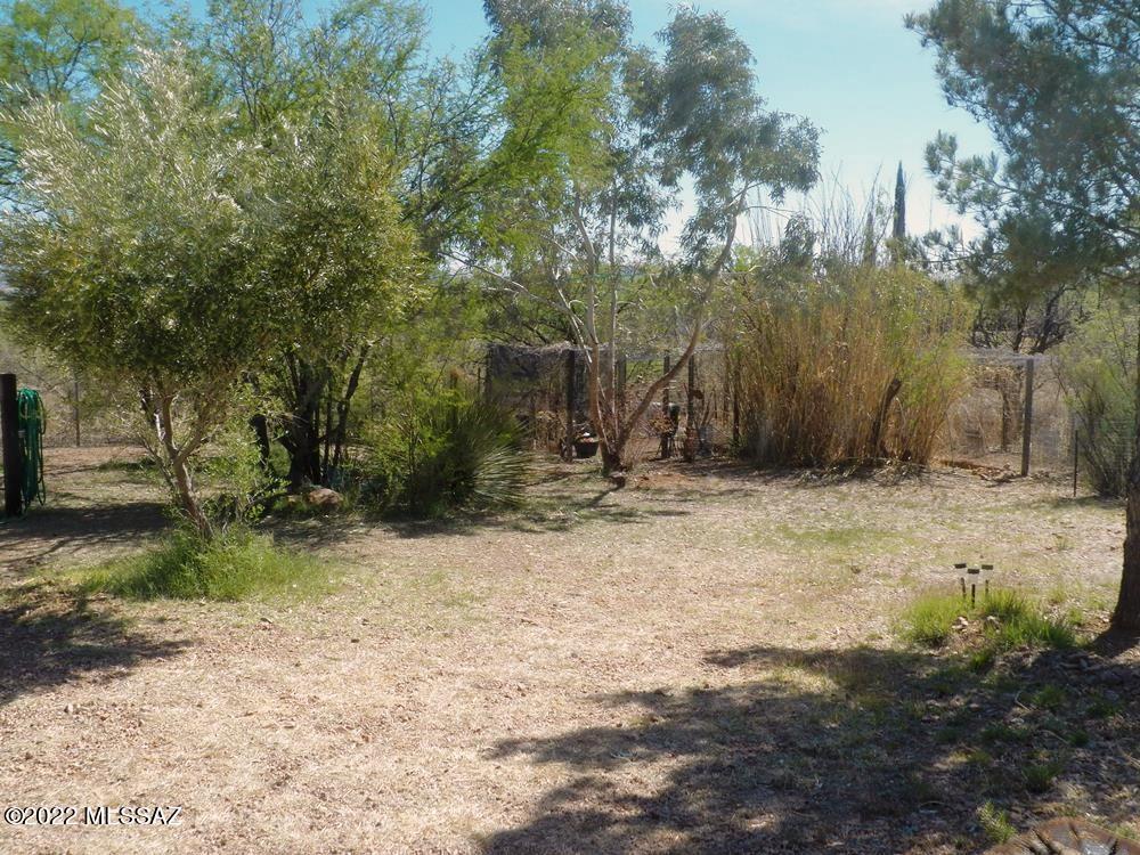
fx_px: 1021
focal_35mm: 31
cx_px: 570
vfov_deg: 45.4
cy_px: 428
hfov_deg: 58.4
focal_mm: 5.5
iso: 125
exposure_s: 1/1250
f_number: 7.1
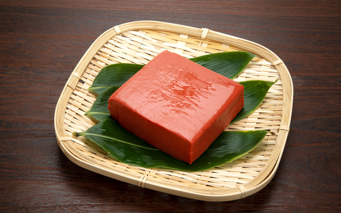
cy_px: 108
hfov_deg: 26.8
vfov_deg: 16.9
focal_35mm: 77
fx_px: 716
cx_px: 172
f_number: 22
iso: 100
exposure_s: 1/80
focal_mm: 75
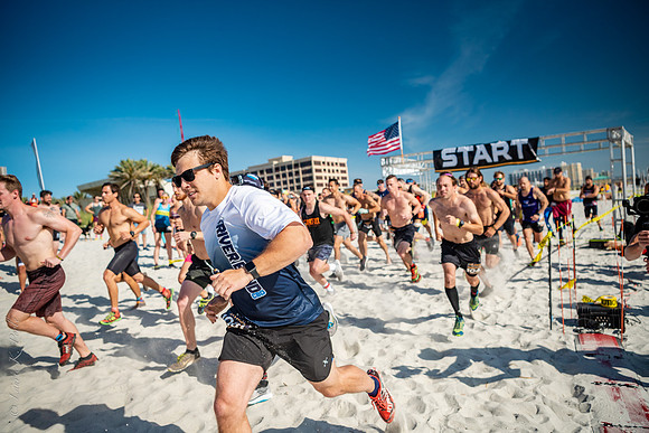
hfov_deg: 67.4
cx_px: 324
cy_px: 216
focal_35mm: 27
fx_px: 487
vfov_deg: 48.0
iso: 400
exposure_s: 1/4000
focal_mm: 27
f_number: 2.8
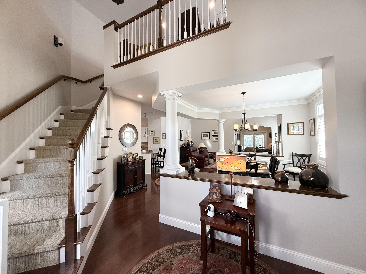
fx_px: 148
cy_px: 137
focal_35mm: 14
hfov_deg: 102.1
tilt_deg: +1.6
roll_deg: +1.3
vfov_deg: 85.7
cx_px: 183
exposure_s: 1/120
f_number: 2.2
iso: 125
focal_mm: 2.22
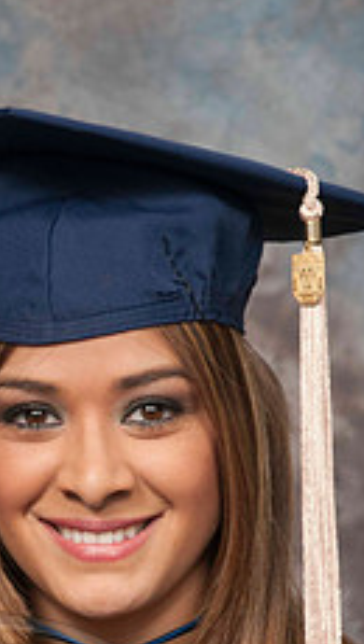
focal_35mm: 276
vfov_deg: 7.8
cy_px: 524
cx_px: 99
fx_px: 4719
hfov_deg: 4.4
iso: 200
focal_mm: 90
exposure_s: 1/60
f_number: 5.6
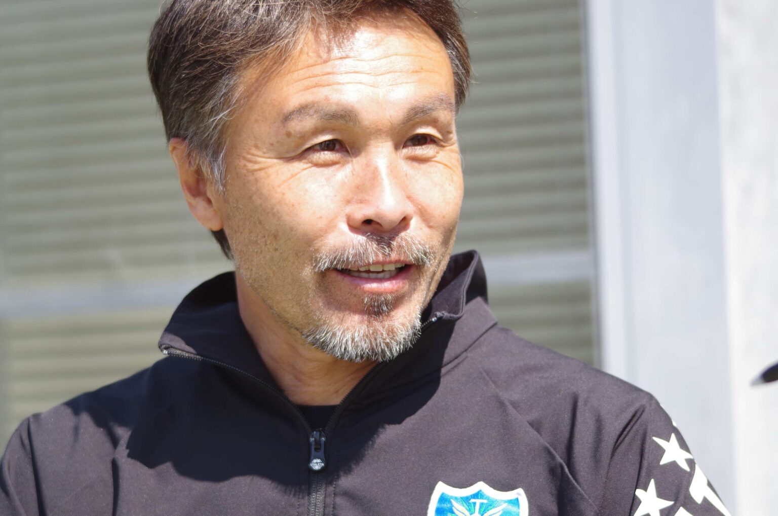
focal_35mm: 255
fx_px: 5500
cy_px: 258
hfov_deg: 8.1
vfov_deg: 5.4
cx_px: 389
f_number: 5
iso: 200
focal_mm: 170
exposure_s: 1/400
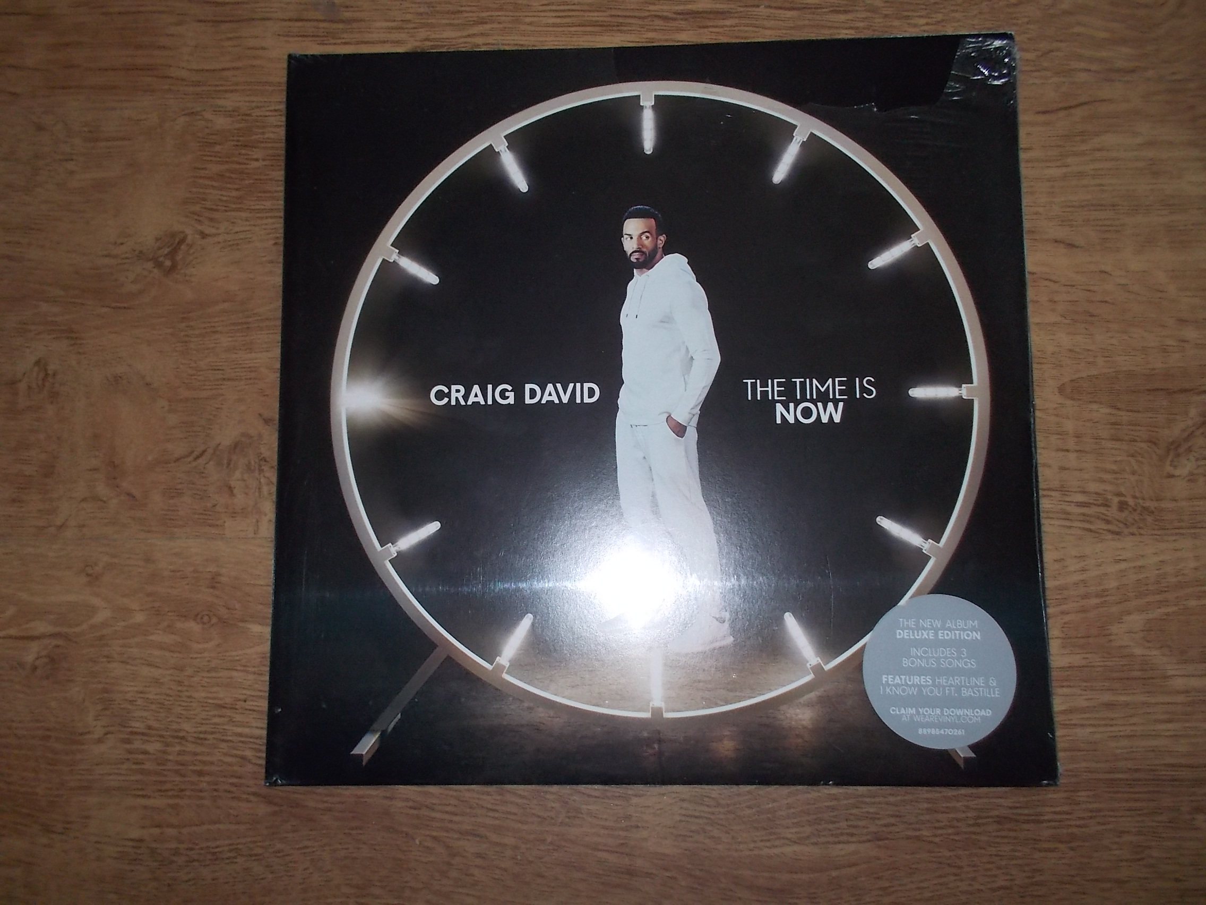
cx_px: 603
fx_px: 1010
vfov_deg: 48.2
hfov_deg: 61.7
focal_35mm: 29
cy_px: 452
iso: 200
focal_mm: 4.1
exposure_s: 1/30
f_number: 3.3
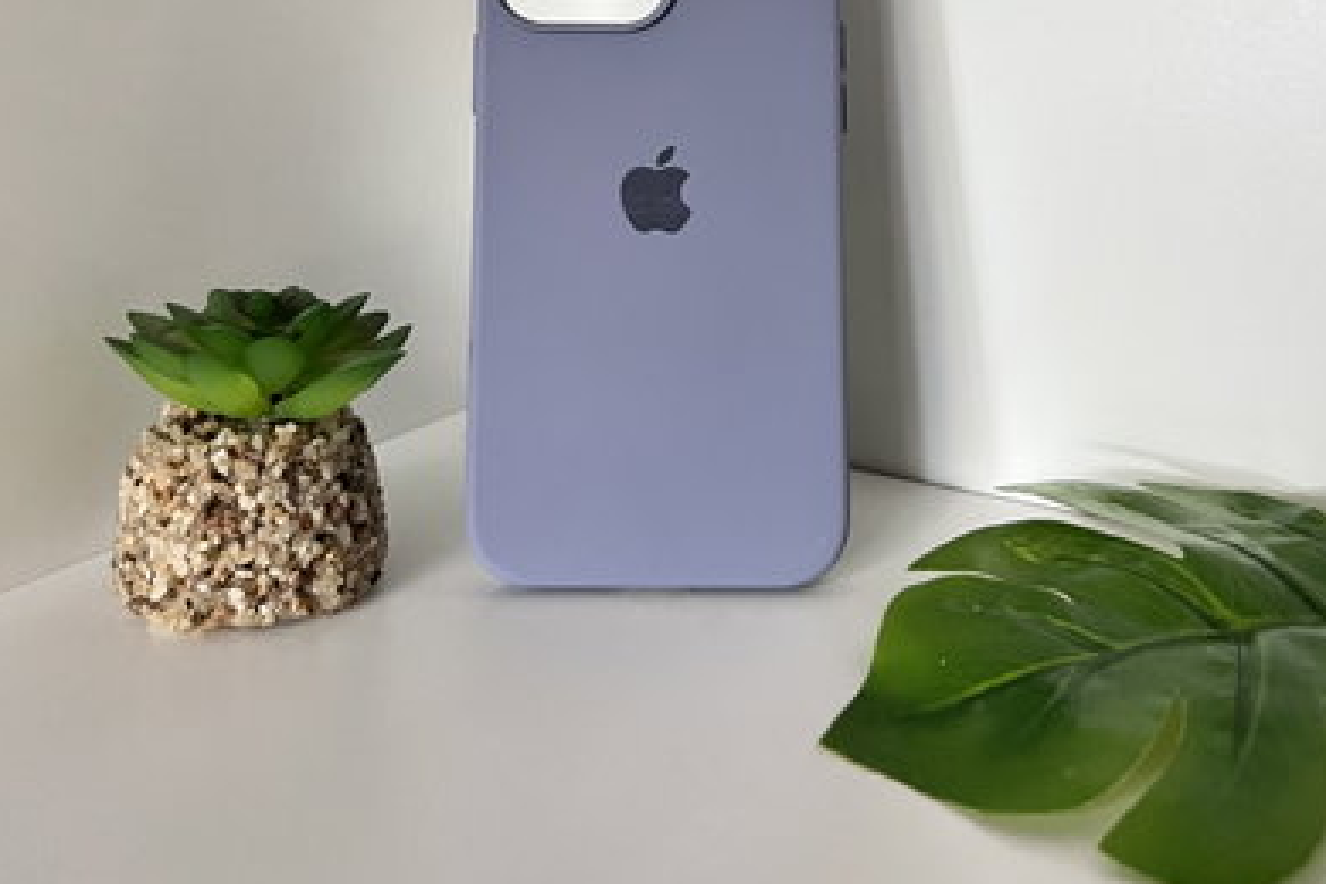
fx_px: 1363
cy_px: 110
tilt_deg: -6.6
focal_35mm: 37
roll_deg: +1.3
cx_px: 663
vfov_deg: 34.2
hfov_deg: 51.9
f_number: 1.5
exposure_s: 1/60
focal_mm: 5.7
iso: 500
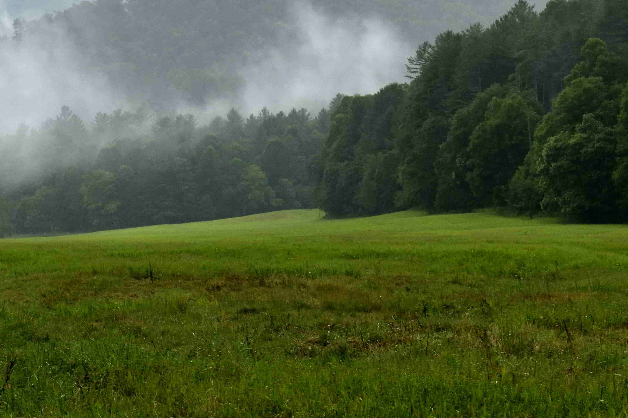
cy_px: 100
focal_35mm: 159
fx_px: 2773
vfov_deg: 8.6
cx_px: 38
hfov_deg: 12.8
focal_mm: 55
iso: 1000
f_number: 22
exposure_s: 1/60
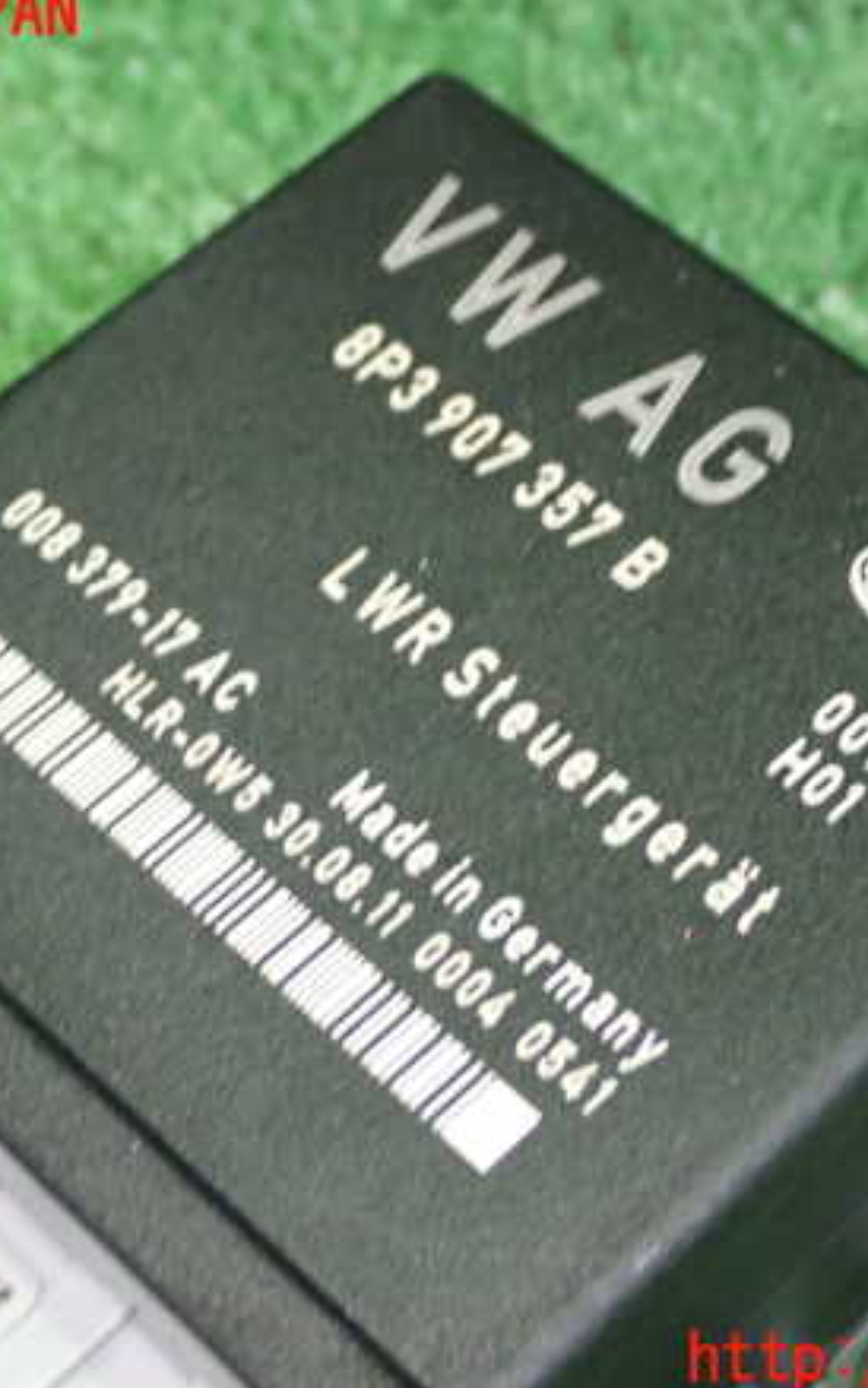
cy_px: 688
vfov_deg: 23.0
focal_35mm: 90
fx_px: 3404
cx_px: 453
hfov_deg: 14.5
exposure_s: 1/25
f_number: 3.6
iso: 800
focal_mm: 11.09
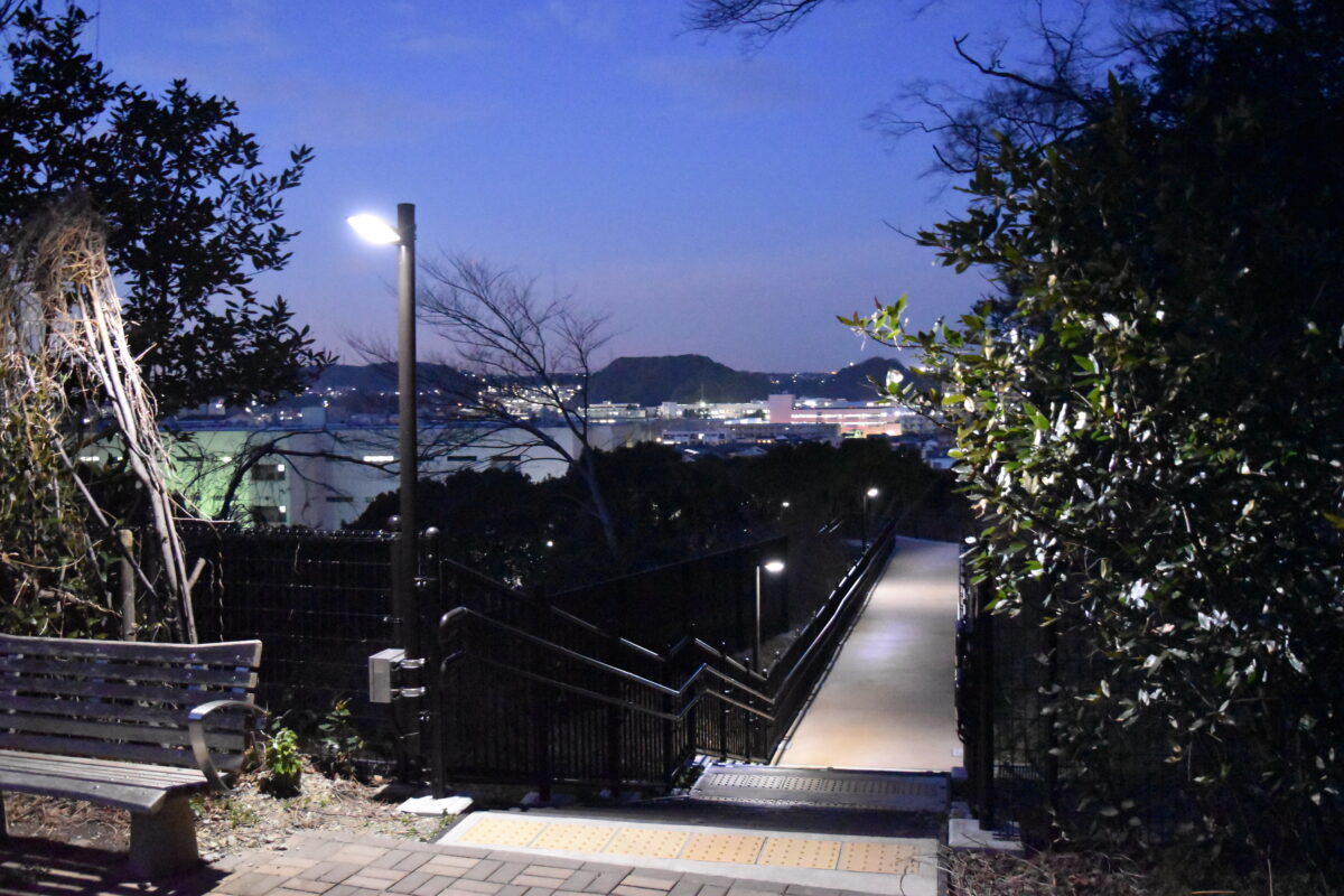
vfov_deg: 40.0
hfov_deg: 57.2
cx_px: 672
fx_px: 1232
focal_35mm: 33
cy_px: 448
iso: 12800
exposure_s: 1/13
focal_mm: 22
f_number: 3.8
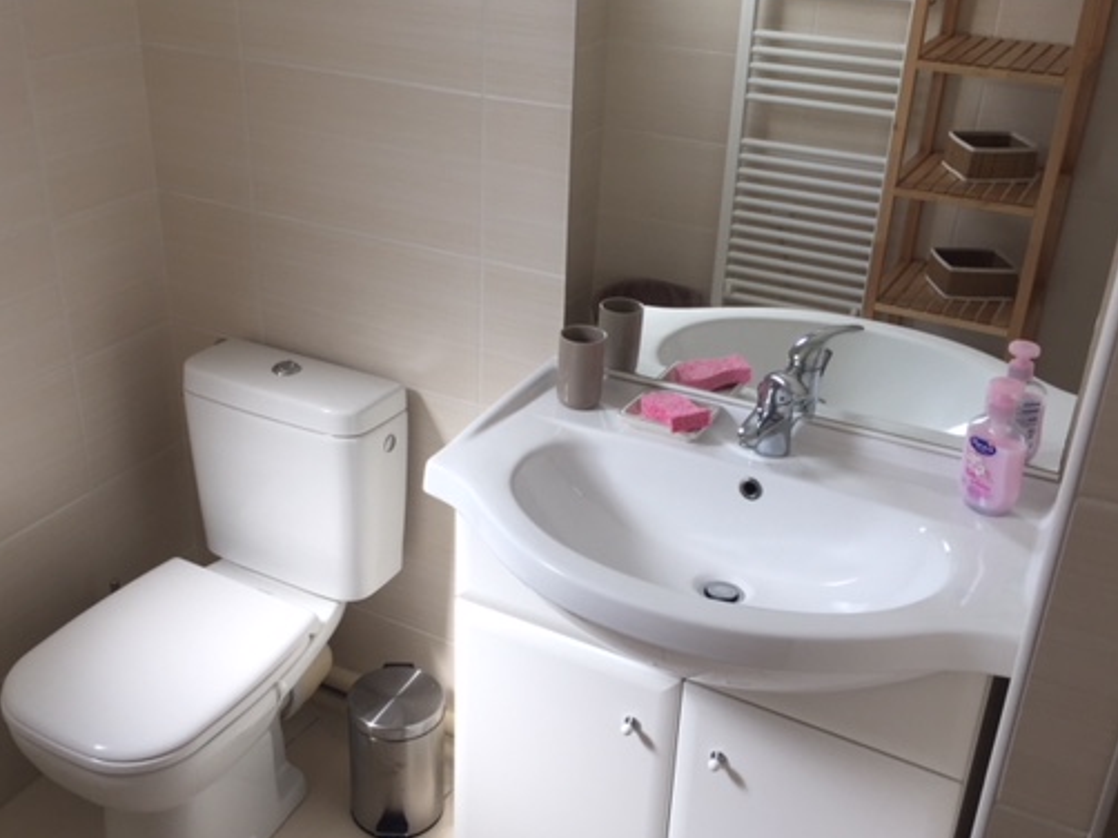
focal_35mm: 37
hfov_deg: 50.1
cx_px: 499
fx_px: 1194
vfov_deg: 38.6
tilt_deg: -28.2
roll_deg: -0.7
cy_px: 435
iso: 32
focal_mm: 4.15
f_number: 2.2
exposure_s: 1/100
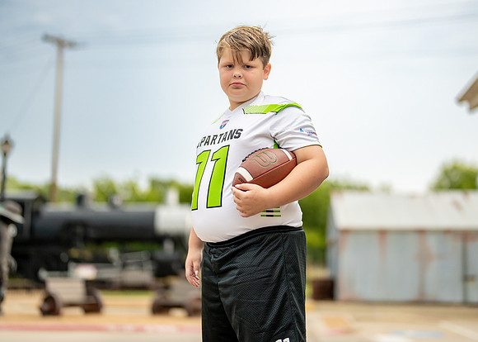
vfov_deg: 22.2
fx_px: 868
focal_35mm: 64
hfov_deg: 30.8
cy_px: 137
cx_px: 248
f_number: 1.2
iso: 500
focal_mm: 50
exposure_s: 1/1250
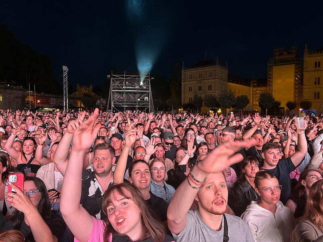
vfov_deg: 53.1
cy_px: 121
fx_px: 243
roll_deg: +0.4
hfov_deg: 67.3
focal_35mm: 26
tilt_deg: -4.3
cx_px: 162
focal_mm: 5.7
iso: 125
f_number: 1.5
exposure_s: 1/50
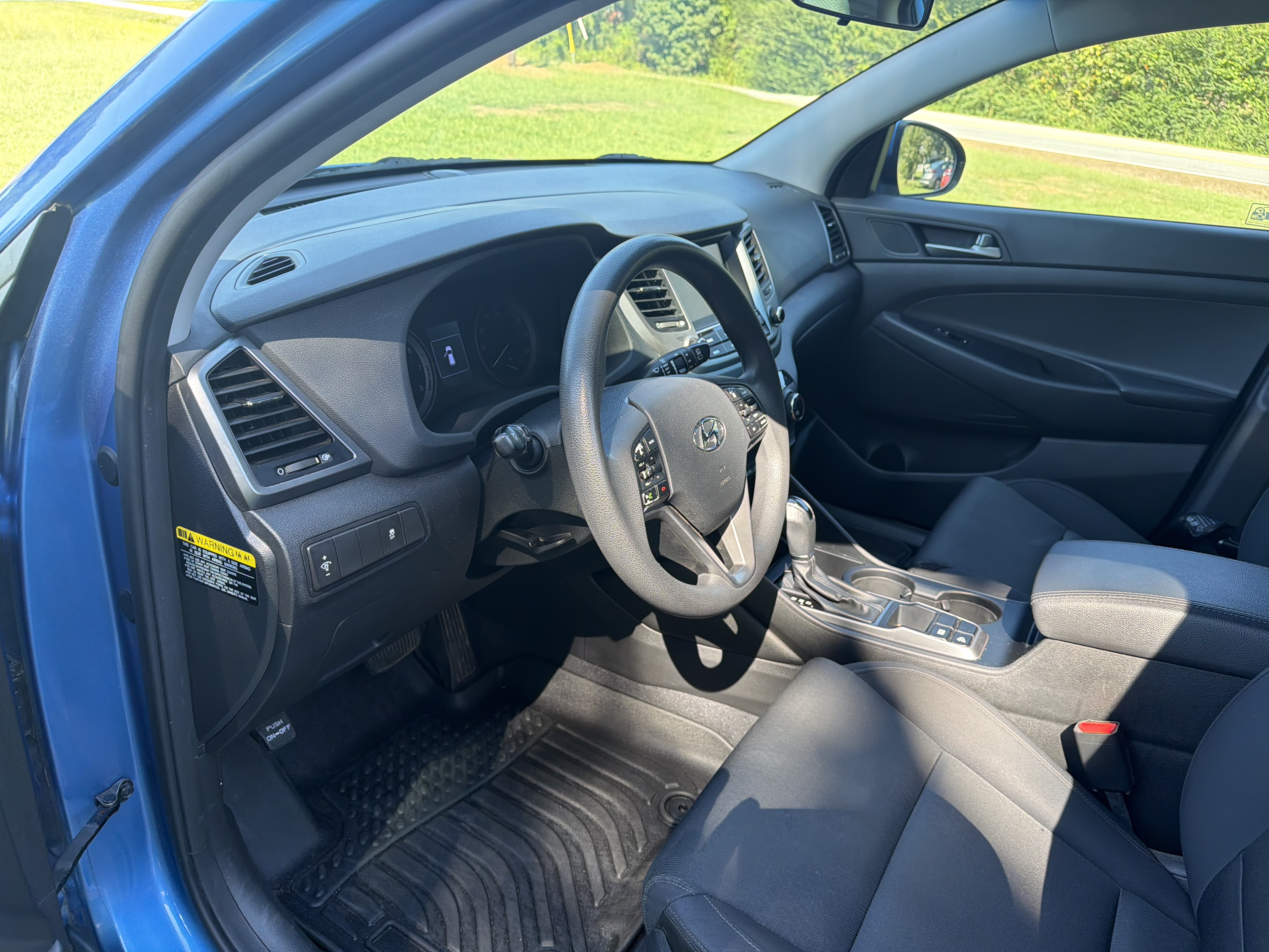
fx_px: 880
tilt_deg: -22.1
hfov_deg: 71.6
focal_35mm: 24
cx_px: 634
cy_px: 476
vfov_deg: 56.8
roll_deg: -5.4
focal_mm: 6.76
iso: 80
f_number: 1.78
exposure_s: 1/178
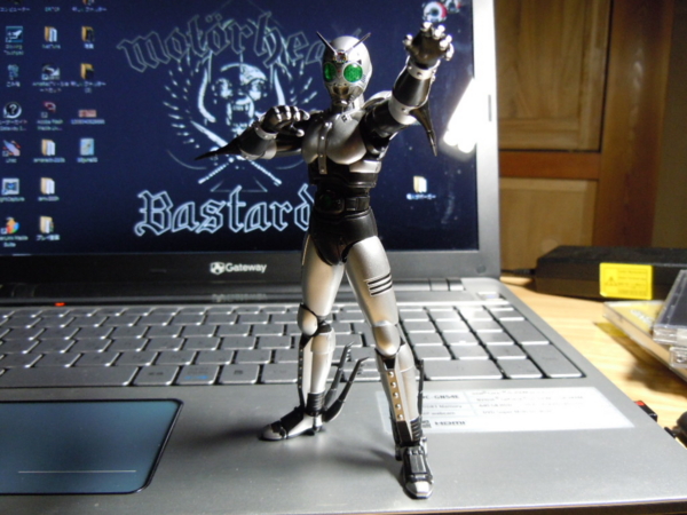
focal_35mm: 30
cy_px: 258
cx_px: 344
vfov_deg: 46.8
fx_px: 595
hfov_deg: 60.0
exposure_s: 1/20
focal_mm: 5.4
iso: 400
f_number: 3.5
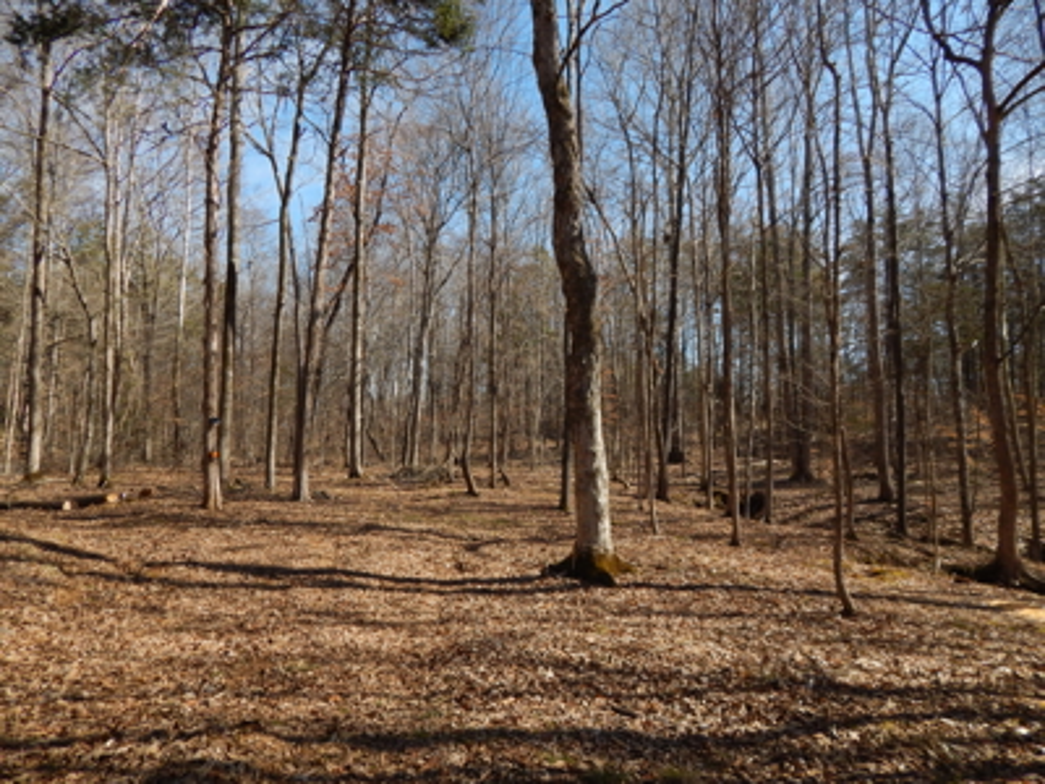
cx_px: 522
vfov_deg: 58.9
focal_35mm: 23
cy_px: 392
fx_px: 694
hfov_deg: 73.9
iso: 200
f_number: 3
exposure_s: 1/1250
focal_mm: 4
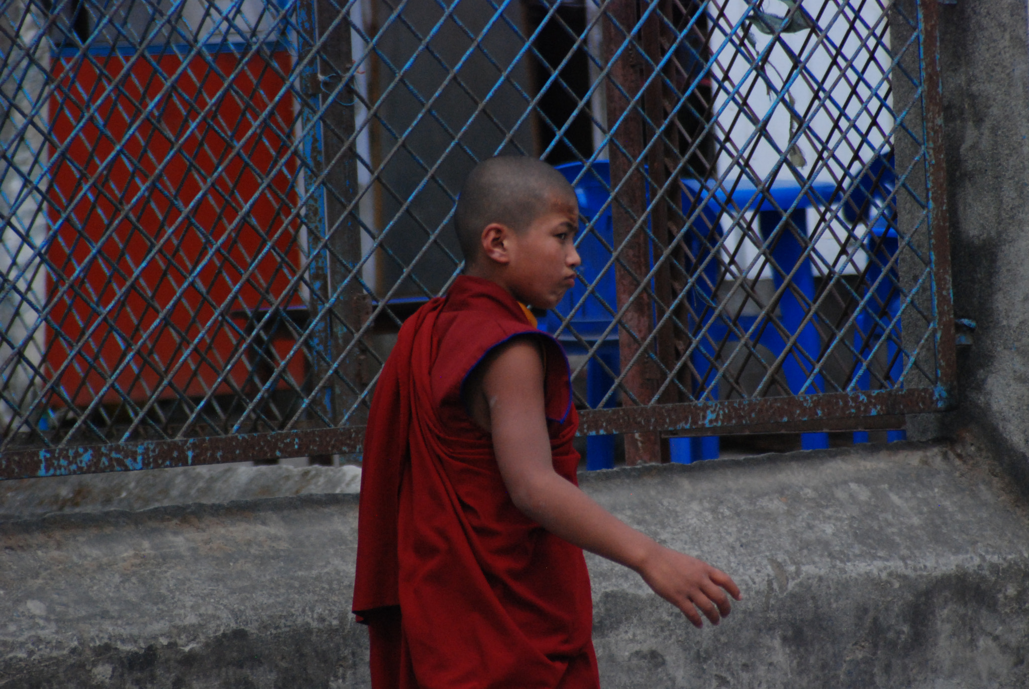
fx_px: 8585
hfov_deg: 6.9
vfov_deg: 4.6
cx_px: 514
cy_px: 344
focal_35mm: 300
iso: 1000
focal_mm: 200
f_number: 5.6
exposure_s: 1/2000
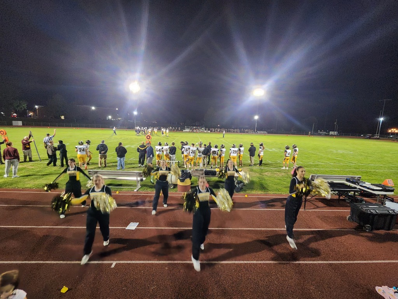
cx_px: 199
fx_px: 149
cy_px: 150
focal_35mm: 13
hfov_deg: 106.2
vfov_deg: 89.9
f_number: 2.2
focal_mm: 2.2
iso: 500
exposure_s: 1/30
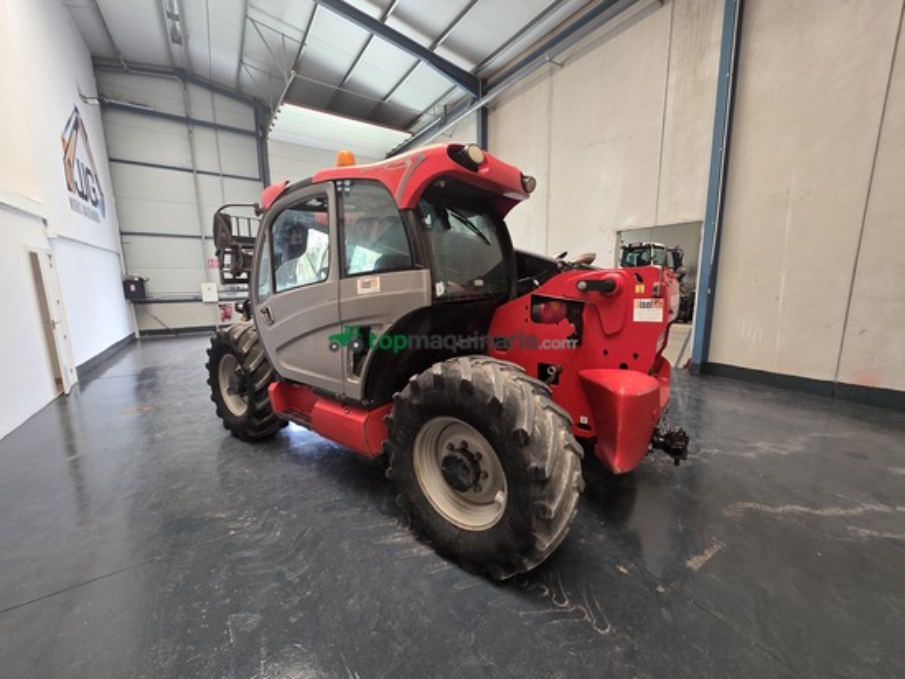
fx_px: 340
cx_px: 452
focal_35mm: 13
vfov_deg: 89.9
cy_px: 340
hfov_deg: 106.2
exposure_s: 1/100
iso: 100
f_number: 1.9
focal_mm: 2.2
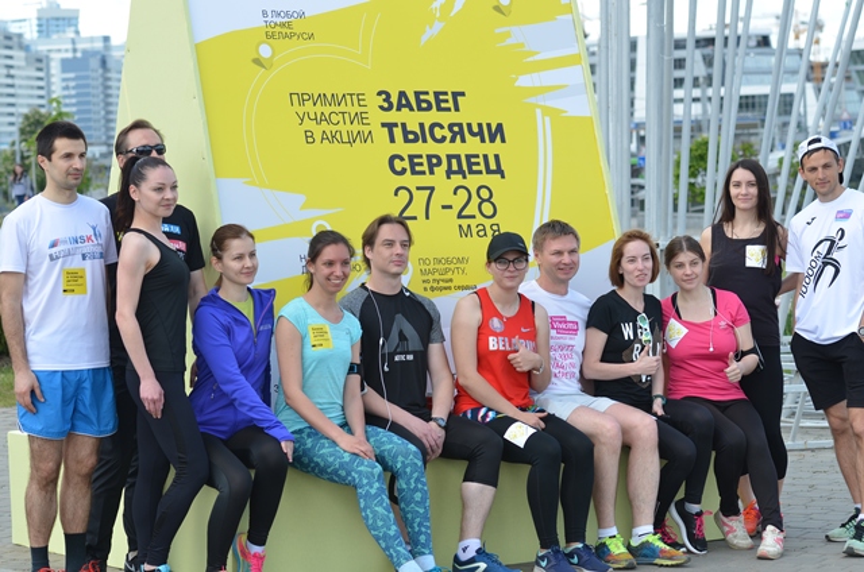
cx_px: 432
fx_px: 2515
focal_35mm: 105
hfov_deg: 19.5
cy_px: 286
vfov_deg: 13.0
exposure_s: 1/320
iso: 100
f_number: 4.5
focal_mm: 70
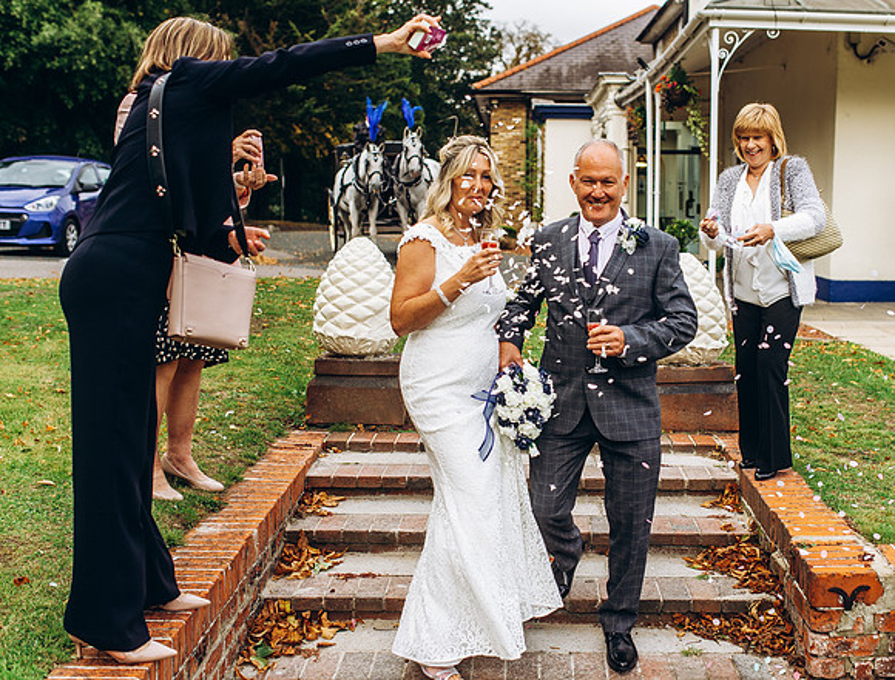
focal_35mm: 42
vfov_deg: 34.5
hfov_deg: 44.2
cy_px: 310
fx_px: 1095
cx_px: 535
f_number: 2.8
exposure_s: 1/1000
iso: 100
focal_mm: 35
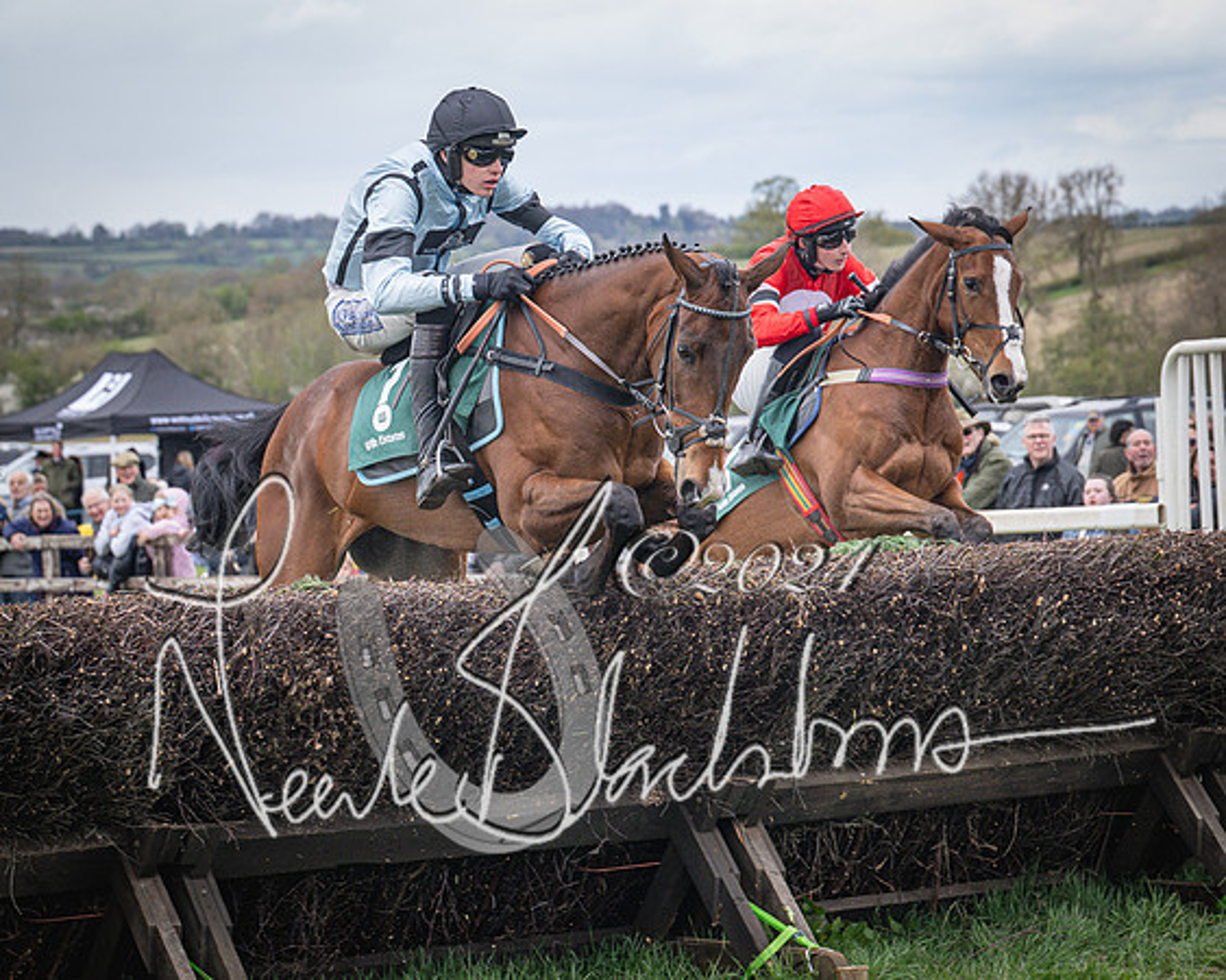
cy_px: 516
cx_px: 611
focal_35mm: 125
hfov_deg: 15.4
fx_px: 4546
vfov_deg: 12.3
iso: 500
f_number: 4
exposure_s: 1/1250
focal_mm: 70
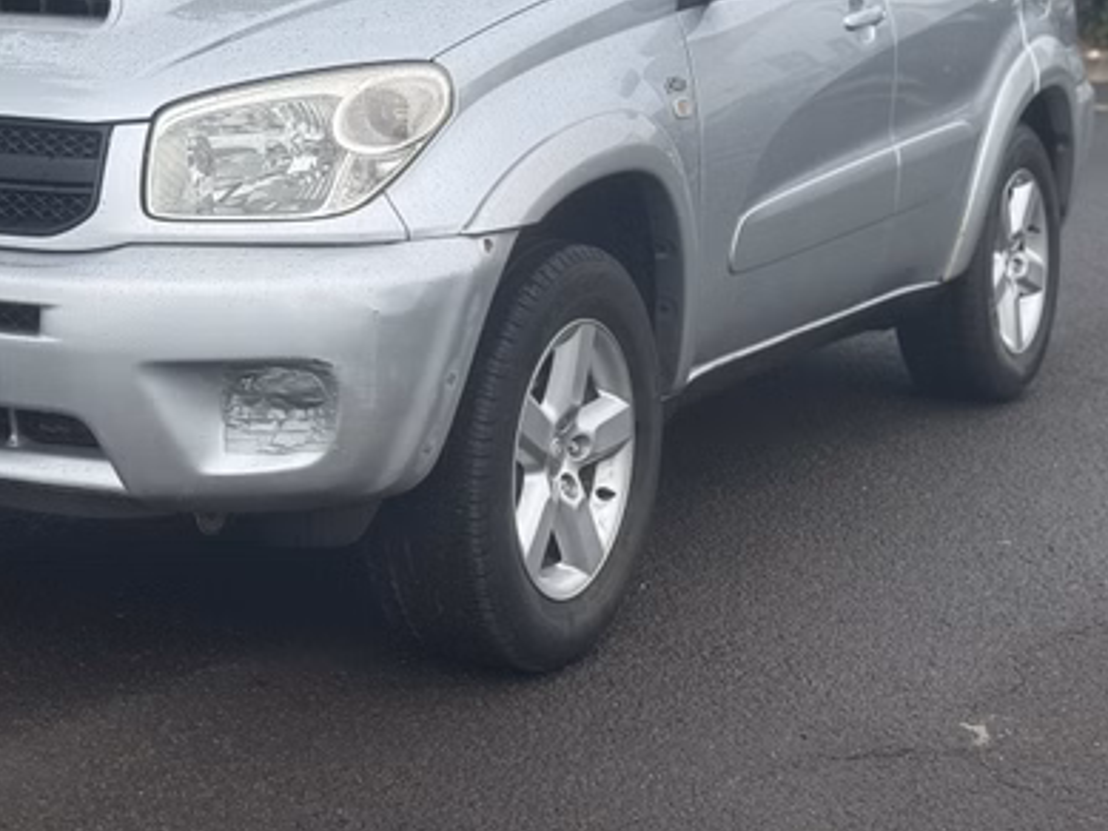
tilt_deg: -8.6
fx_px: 2529
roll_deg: +1.1
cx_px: 336
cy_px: 171
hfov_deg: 24.5
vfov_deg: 18.5
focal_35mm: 79
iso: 64
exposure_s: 1/1114
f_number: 1.78
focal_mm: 6.76
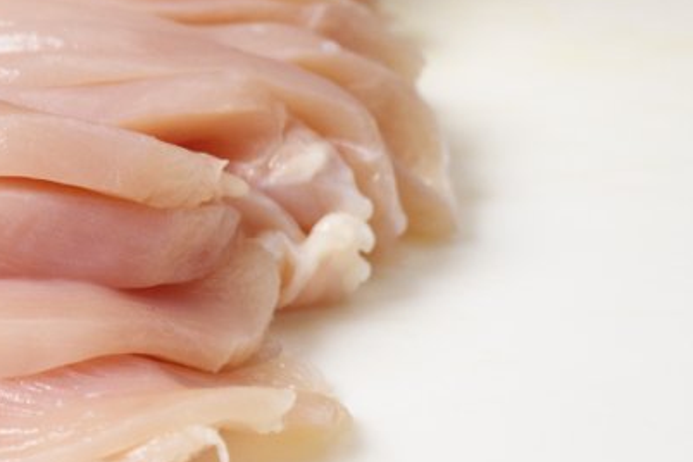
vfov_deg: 7.9
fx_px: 3330
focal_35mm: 173
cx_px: -5
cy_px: 223
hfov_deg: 11.8
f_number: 8
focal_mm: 58
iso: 1000
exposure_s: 1/2000
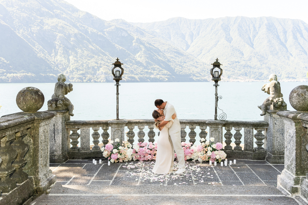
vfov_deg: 37.9
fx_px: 299
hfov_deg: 54.4
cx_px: 154
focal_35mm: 35
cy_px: 102
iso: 250
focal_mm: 35
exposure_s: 1/250
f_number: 6.3
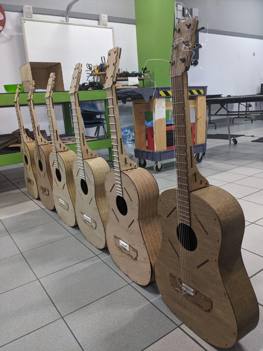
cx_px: 132
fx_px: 274
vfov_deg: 65.3
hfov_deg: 51.4
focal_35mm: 27
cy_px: 176
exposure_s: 1/23.8
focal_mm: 4.38
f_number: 1.73
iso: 85
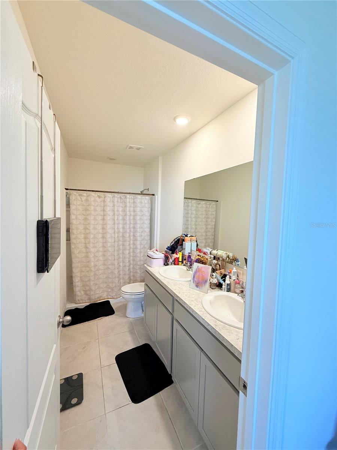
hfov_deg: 85.7
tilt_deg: -3.2
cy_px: 225
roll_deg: -2.0
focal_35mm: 14
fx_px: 182
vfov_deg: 102.1
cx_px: 168
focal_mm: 2.22
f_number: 2.2
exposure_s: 1/120
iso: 250
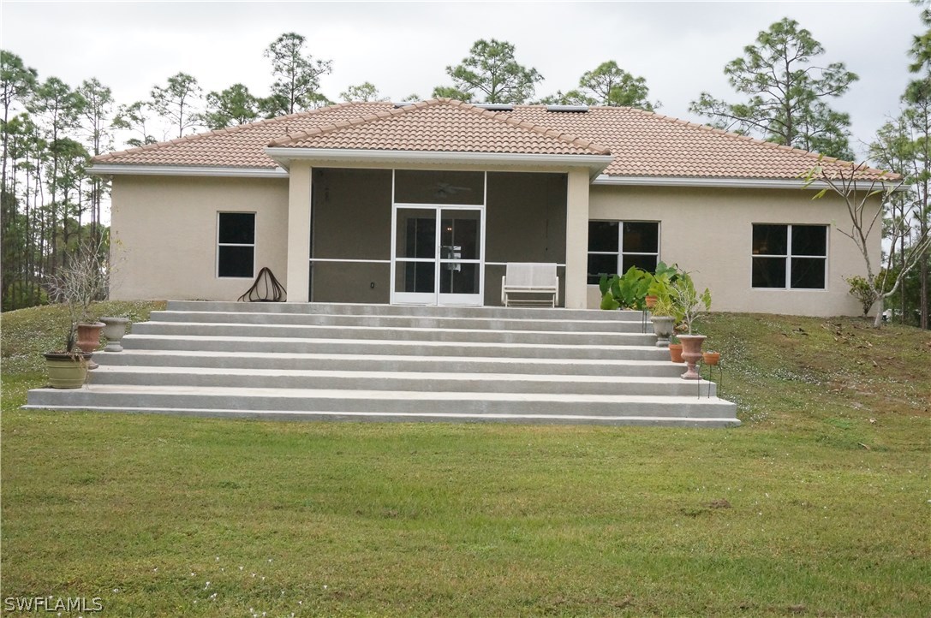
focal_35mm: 36
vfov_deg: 36.8
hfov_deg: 53.2
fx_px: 930
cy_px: 309
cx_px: 466
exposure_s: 1/1250
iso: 3200
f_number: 10
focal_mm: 24
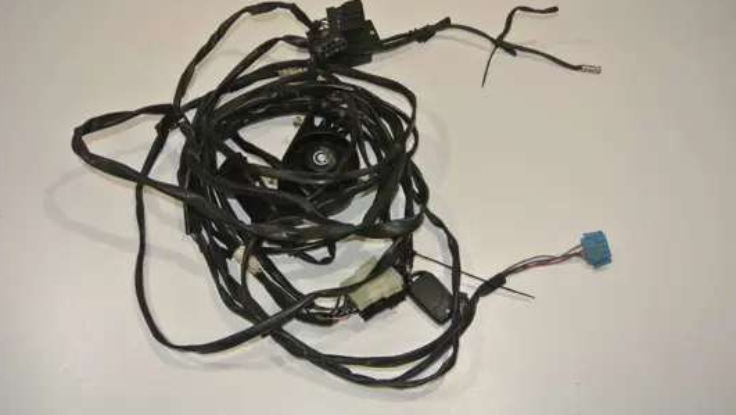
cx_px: 366
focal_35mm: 34
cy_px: 203
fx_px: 664
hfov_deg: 58.0
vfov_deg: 34.7
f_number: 4
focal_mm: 12.2
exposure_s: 1/60
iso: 200
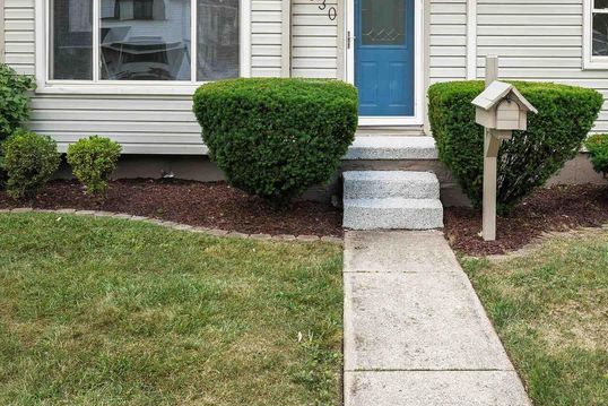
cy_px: 96
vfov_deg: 32.7
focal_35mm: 40
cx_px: 362
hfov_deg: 48.2
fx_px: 676
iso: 100
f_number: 7.1
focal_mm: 21
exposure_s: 1/20
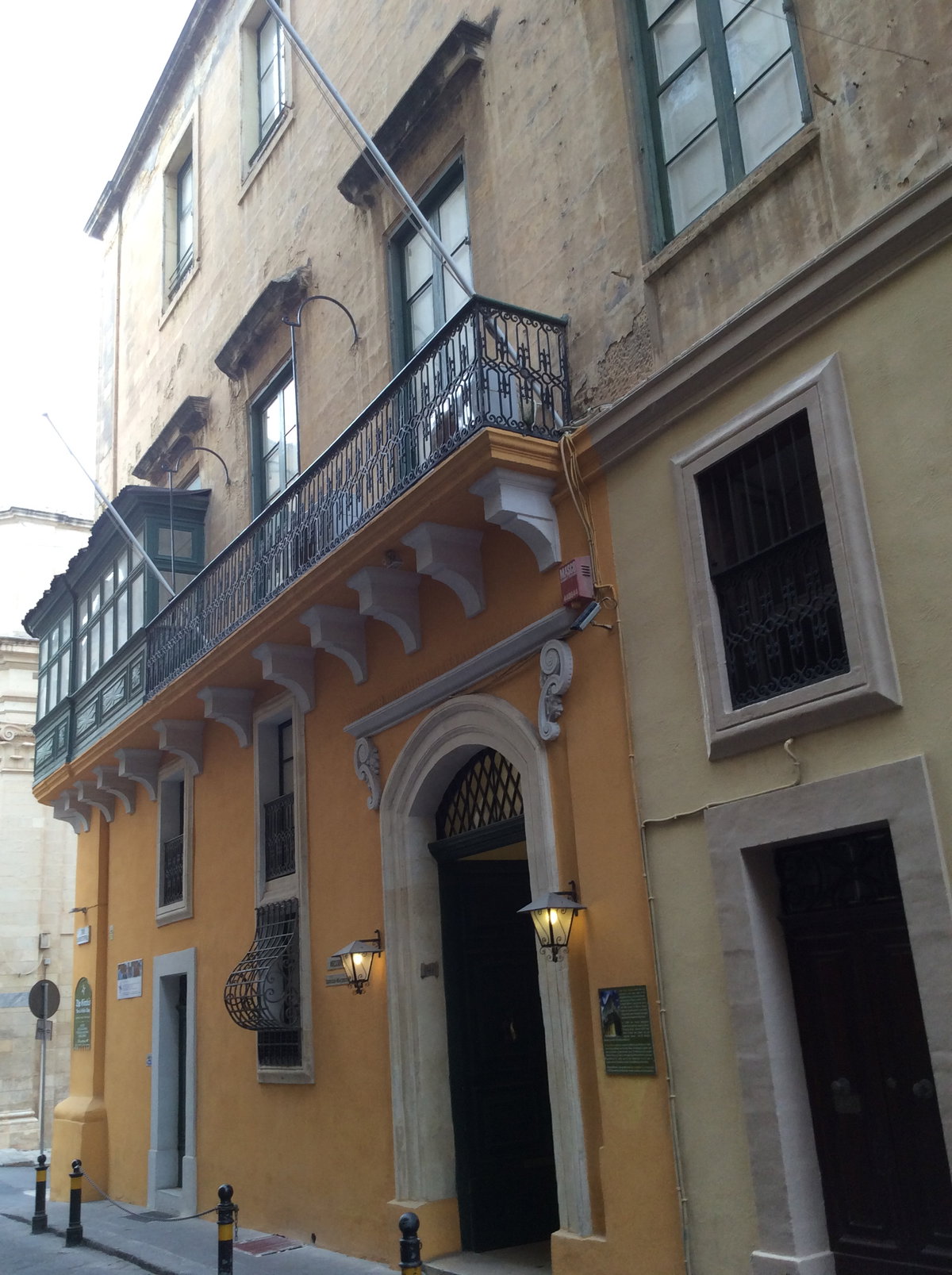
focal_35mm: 32
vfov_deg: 56.9
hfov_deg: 44.0
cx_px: 476
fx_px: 1177
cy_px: 638
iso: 40
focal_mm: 3.3
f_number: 2.4
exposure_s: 1/33
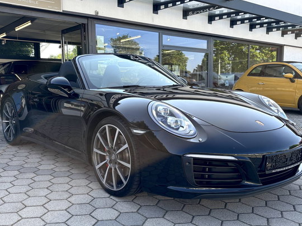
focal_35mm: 37
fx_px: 323
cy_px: 129
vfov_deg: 38.6
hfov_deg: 50.0
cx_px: 130
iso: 50
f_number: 1.6
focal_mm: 5.96
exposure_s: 1/615
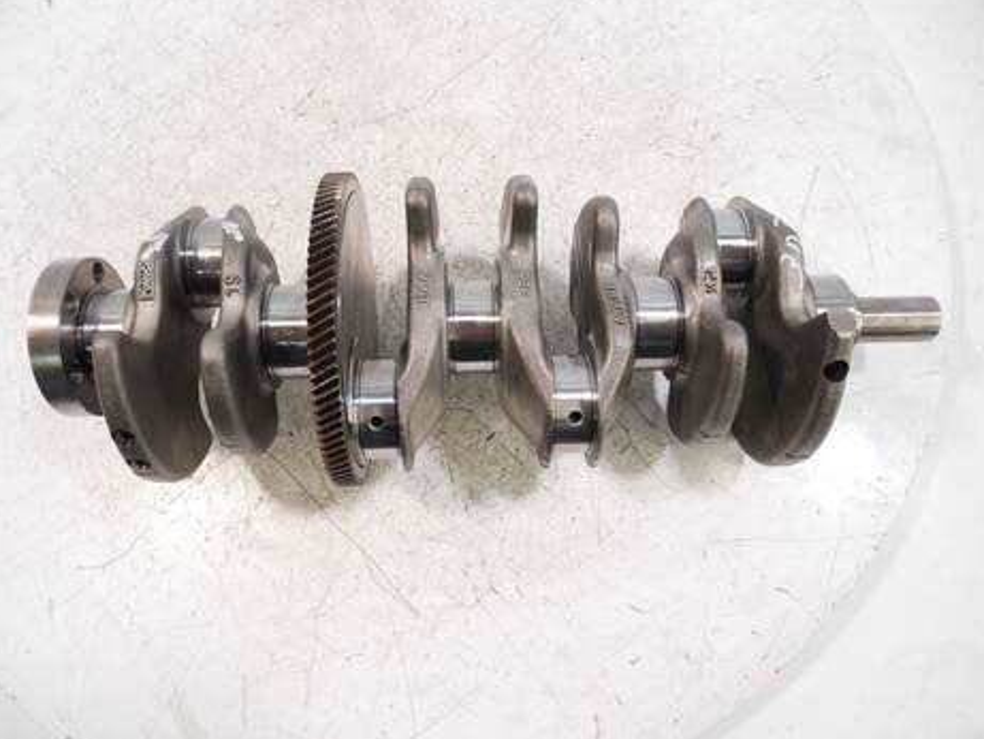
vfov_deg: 54.9
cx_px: 478
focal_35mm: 25
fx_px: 711
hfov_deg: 69.4
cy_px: 372
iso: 800
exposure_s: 1/60
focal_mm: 12
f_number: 3.5
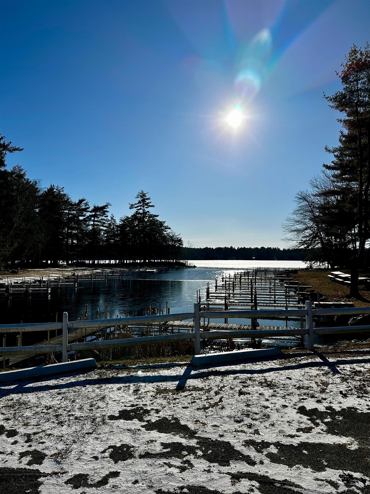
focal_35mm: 24
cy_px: 247
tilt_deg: +3.2
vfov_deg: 71.6
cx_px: 185
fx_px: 342
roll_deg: -3.5
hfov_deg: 56.8
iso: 80
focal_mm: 6.86
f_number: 1.78
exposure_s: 1/13699
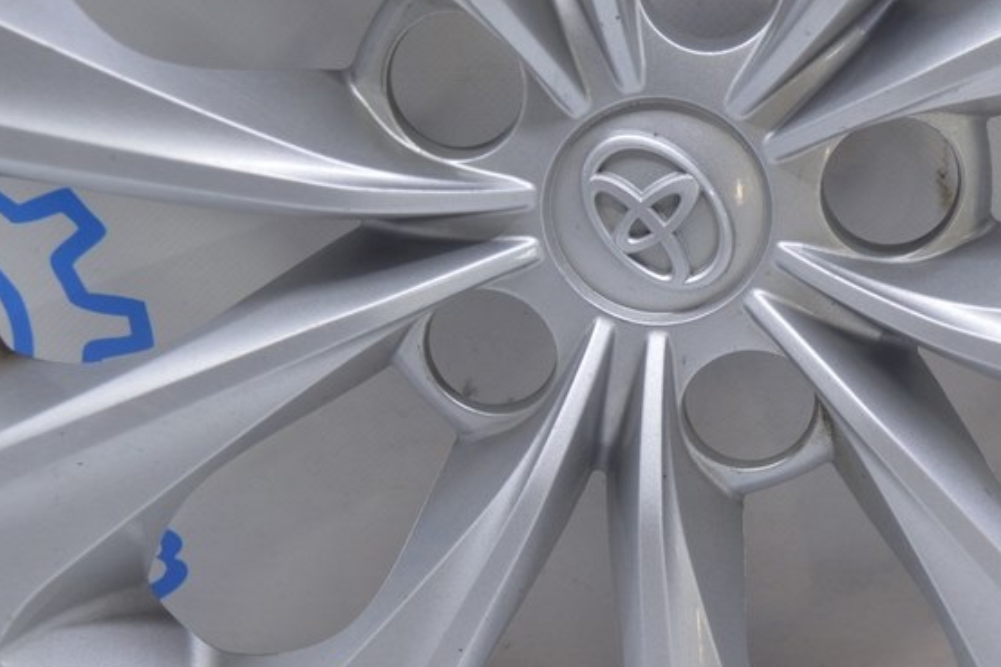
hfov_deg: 23.6
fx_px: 2388
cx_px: 669
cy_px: 570
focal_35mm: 86
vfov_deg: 15.7
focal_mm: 31
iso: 400
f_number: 5.6
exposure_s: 1/20
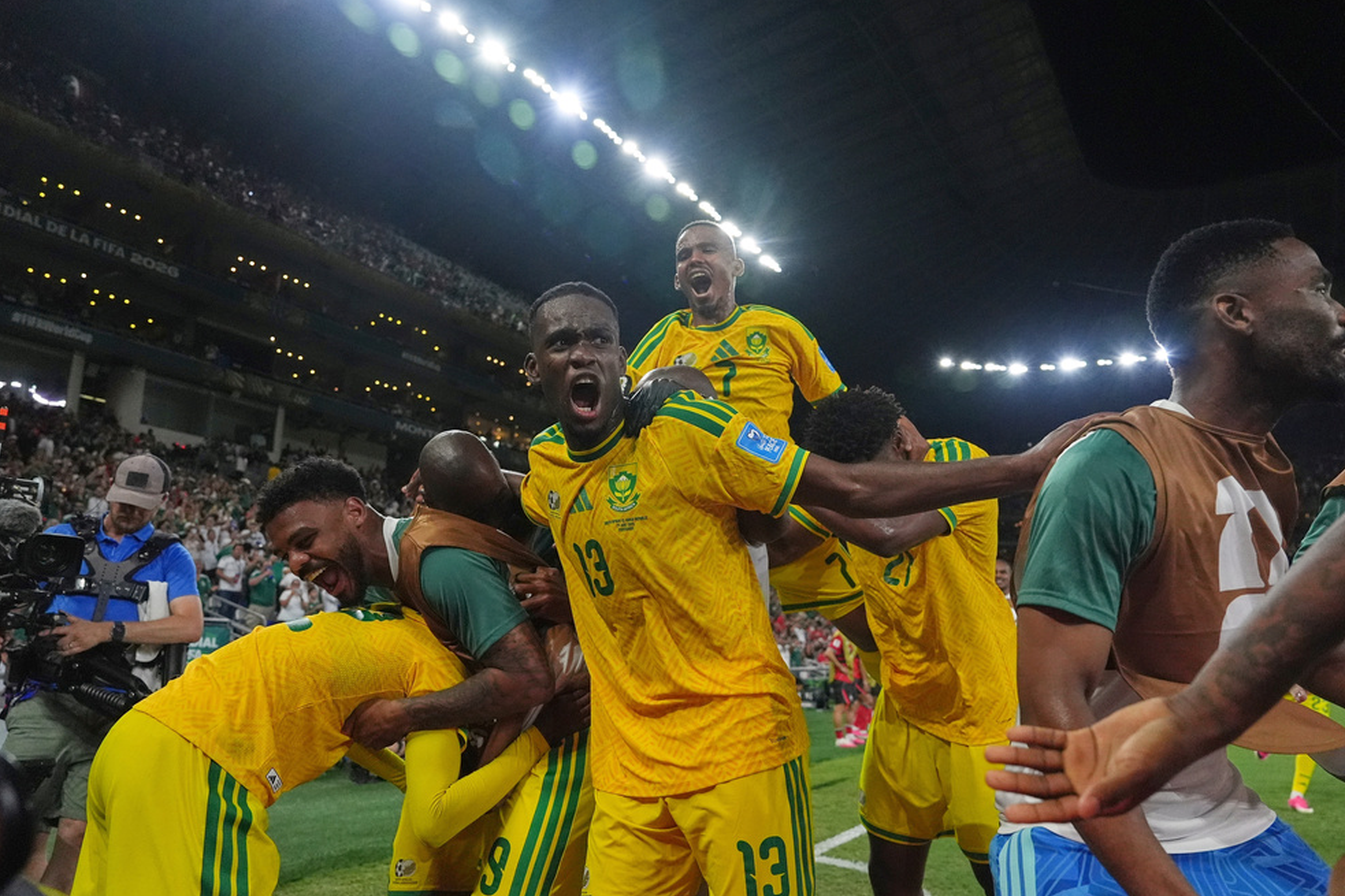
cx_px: 688
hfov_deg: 71.5
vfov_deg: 51.3
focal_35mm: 25
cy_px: 458
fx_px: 934
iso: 4000
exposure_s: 1/4000
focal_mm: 24
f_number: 3.5
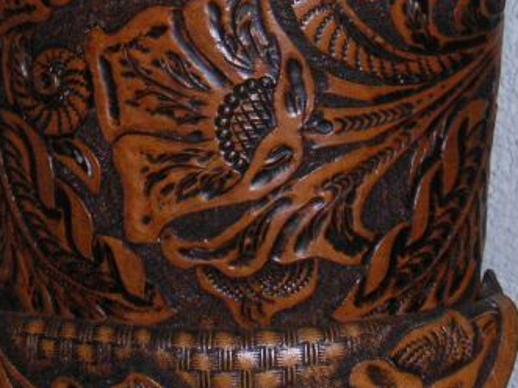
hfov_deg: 17.0
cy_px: 55
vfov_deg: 12.7
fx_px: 1735
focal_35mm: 116
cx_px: 210
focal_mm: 7.4
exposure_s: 1/45
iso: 160
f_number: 6.7
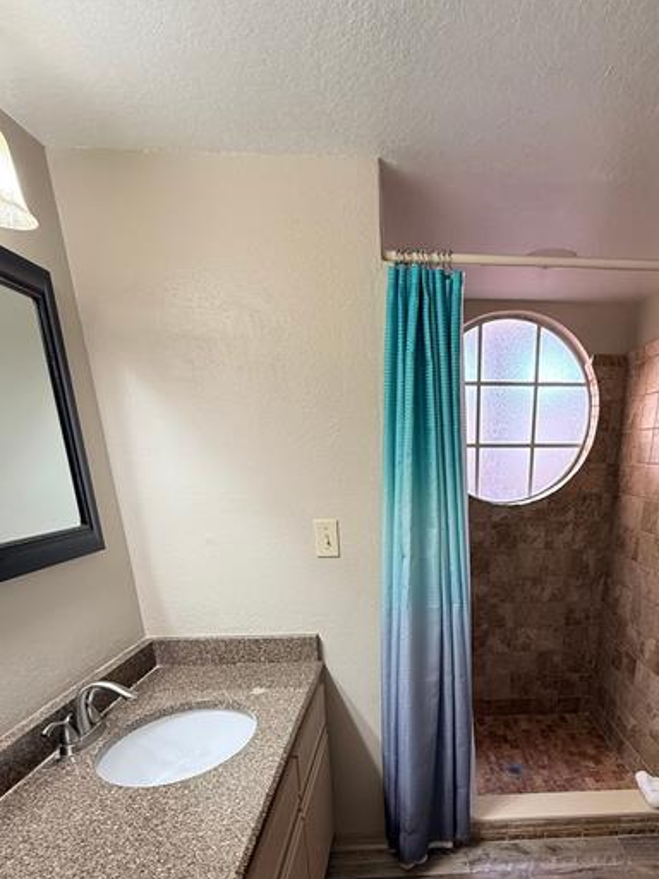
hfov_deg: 61.9
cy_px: 654
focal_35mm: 21
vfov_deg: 73.7
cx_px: 439
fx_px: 533
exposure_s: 1/120
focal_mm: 2.22
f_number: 2.2
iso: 200
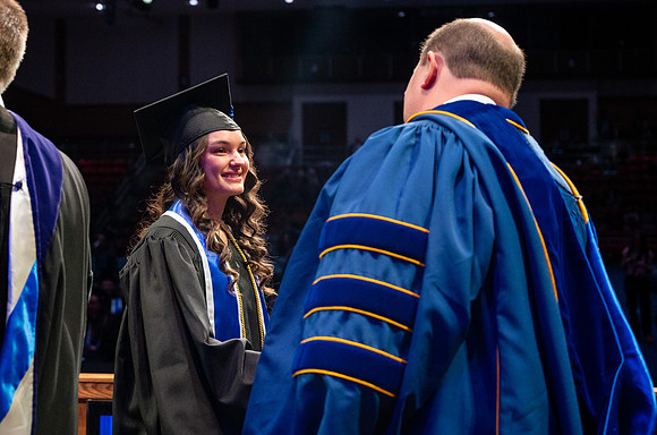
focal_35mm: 69
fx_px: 1252
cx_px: 259
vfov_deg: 19.7
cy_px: 157
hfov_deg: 29.3
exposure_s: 1/250
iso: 1250
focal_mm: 54
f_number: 4
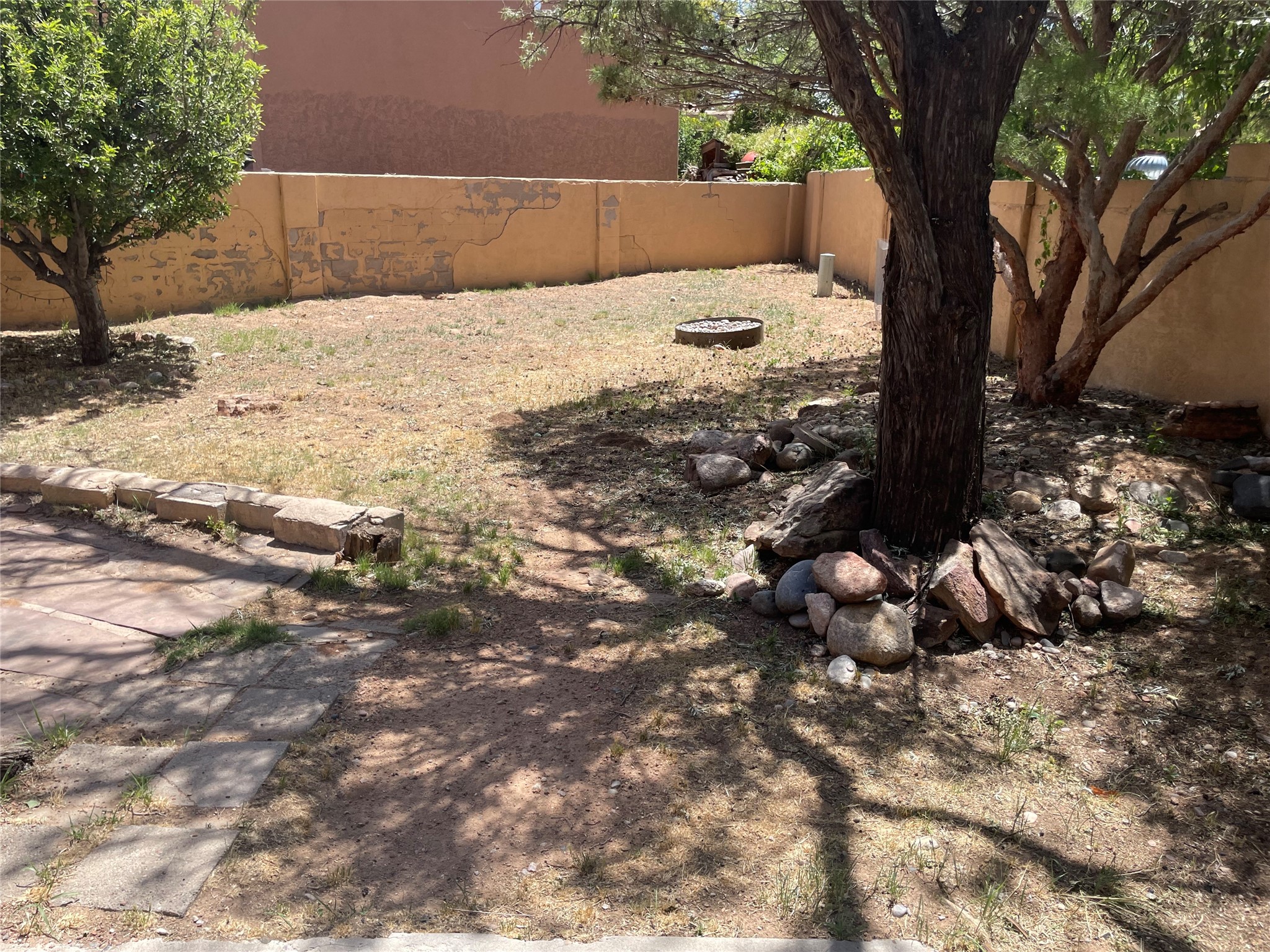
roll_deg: +1.3
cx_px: 635
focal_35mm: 26
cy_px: 476
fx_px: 954
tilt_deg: -14.6
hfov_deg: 67.3
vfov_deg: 53.1
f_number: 1.6
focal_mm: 4.2
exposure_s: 1/1642
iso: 32
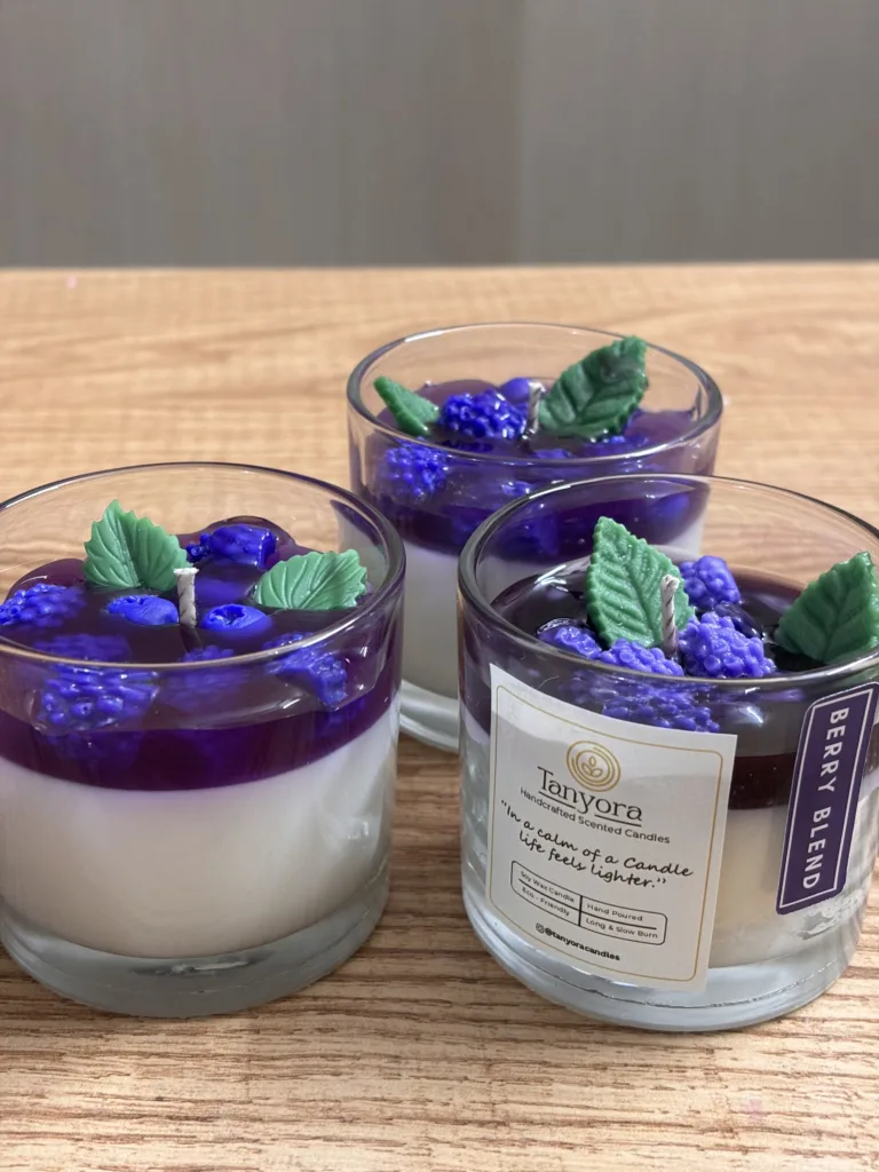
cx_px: 440
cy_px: 586
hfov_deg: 28.0
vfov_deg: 36.8
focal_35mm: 52
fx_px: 1761
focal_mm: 5.96
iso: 200
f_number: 1.6
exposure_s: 1/33
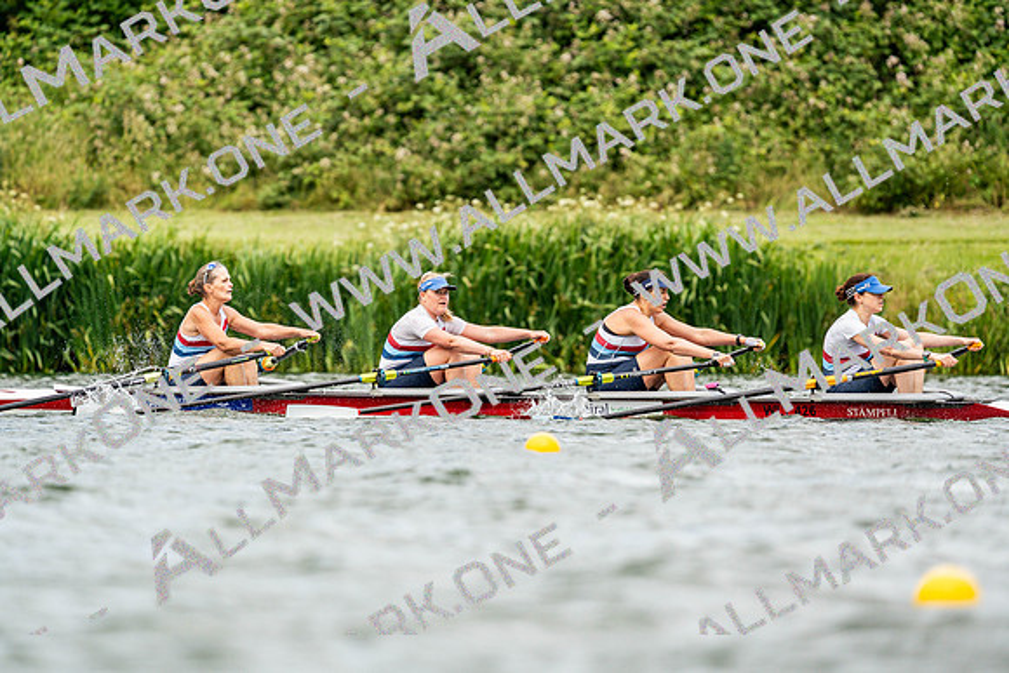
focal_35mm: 467
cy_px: 336
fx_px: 13091
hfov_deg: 4.4
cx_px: 504
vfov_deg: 2.9
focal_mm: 467
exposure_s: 1/2000
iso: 640
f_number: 6.3
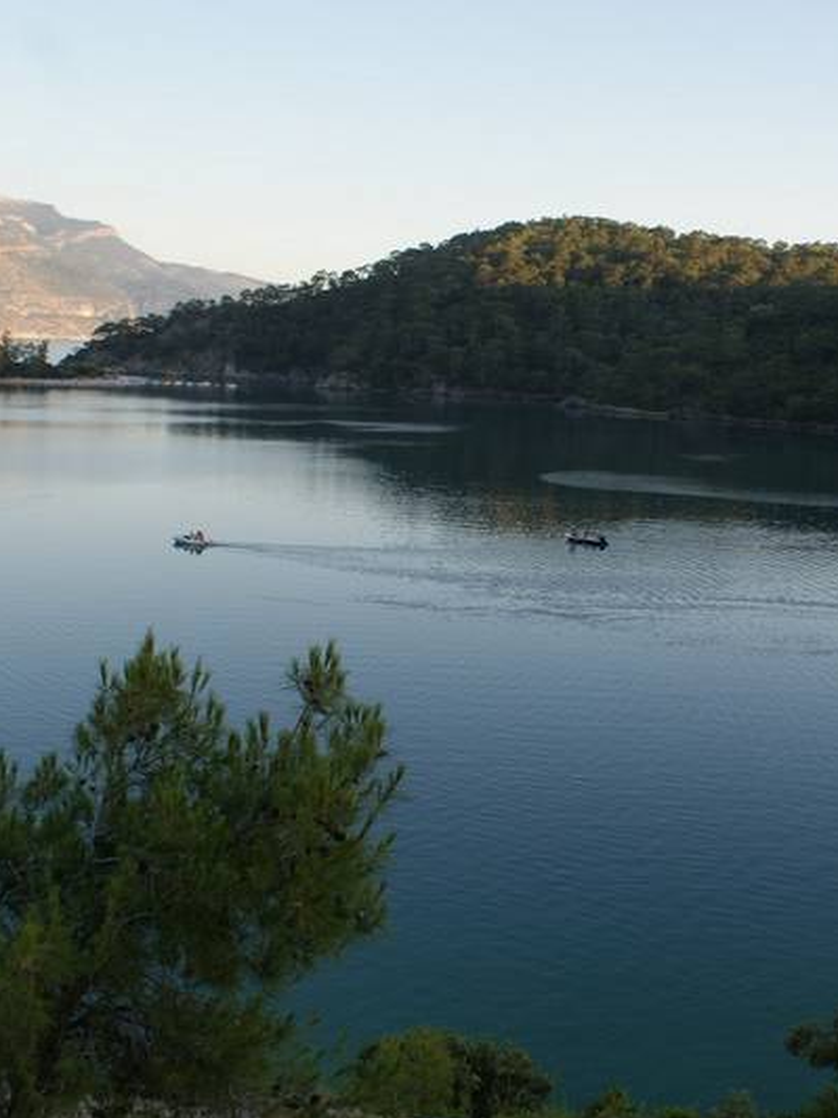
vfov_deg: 42.9
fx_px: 1420
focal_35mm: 44
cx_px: 569
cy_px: 515
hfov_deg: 32.6
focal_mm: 18
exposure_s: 1/60
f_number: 8
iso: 100
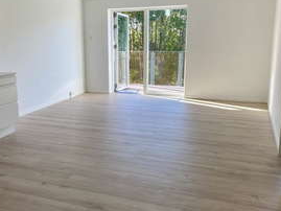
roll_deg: -0.3
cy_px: 99
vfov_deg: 39.7
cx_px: 128
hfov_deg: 51.3
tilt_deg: -12.0
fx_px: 292
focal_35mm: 36
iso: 32
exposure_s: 1/122
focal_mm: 4.25
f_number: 1.8
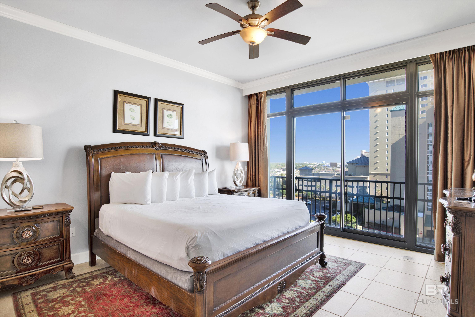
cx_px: 238
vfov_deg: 67.4
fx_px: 237
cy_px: 158
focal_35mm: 18
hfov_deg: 90.0
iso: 200
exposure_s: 1/15
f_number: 11
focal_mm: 18
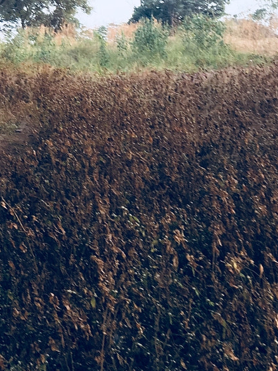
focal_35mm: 83
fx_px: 889
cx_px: -46
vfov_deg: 22.1
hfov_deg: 17.1
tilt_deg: +9.2
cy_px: -49
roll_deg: -1.4
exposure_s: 1/33
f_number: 2.2
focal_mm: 4.15
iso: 25
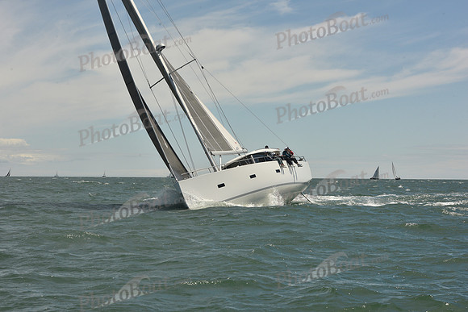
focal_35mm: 86
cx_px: 234
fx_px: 1118
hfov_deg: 23.6
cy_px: 156
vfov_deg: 15.9
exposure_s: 1/800
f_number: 13
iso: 320
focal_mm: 86
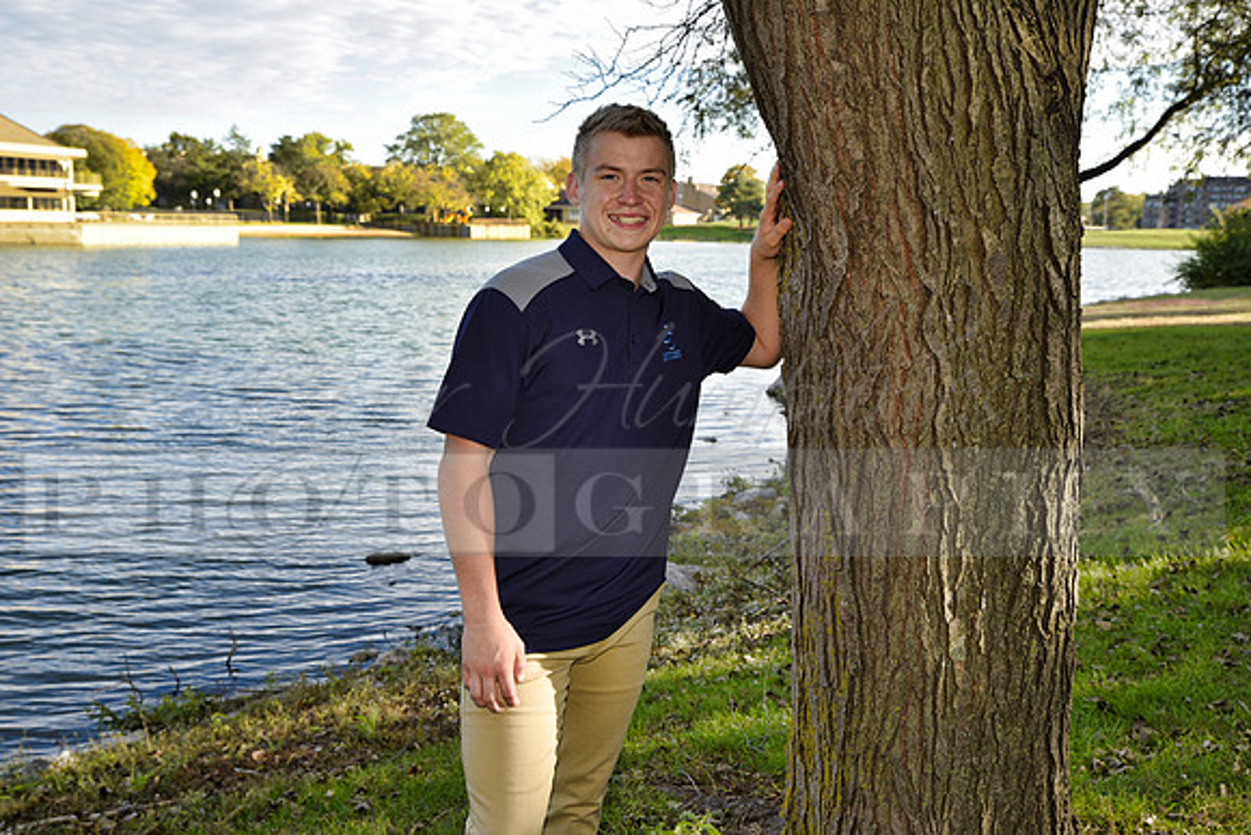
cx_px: 626
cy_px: 418
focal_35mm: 40
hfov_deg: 48.4
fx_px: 1390
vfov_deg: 33.4
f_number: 6.3
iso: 200
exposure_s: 1/160
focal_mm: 40
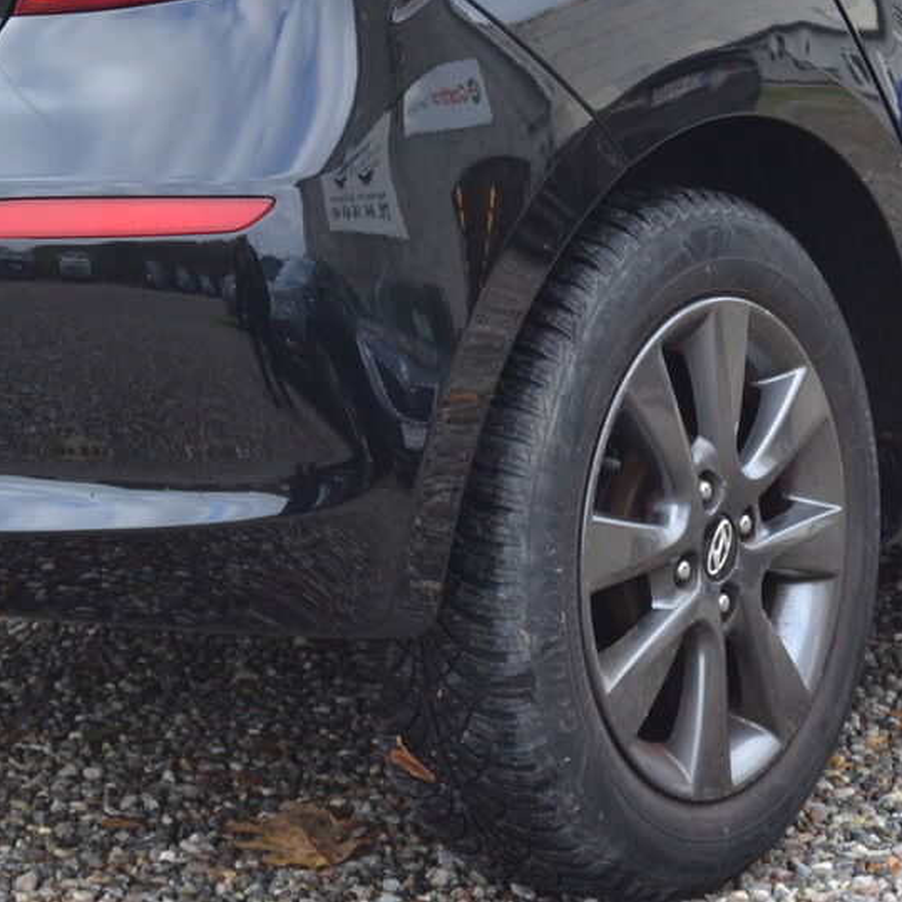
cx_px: 370
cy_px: 7
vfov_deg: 15.7
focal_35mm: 109
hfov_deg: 16.0
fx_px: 3213
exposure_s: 1/125
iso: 250
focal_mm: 24
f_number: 5.6
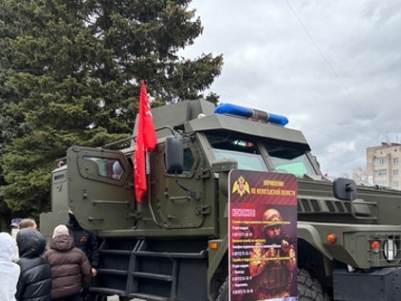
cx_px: 187
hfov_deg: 45.8
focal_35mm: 41
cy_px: 230
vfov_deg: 34.3
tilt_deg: +5.4
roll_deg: +0.9
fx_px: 475
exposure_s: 1/279
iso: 50
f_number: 1.6
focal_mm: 5.96
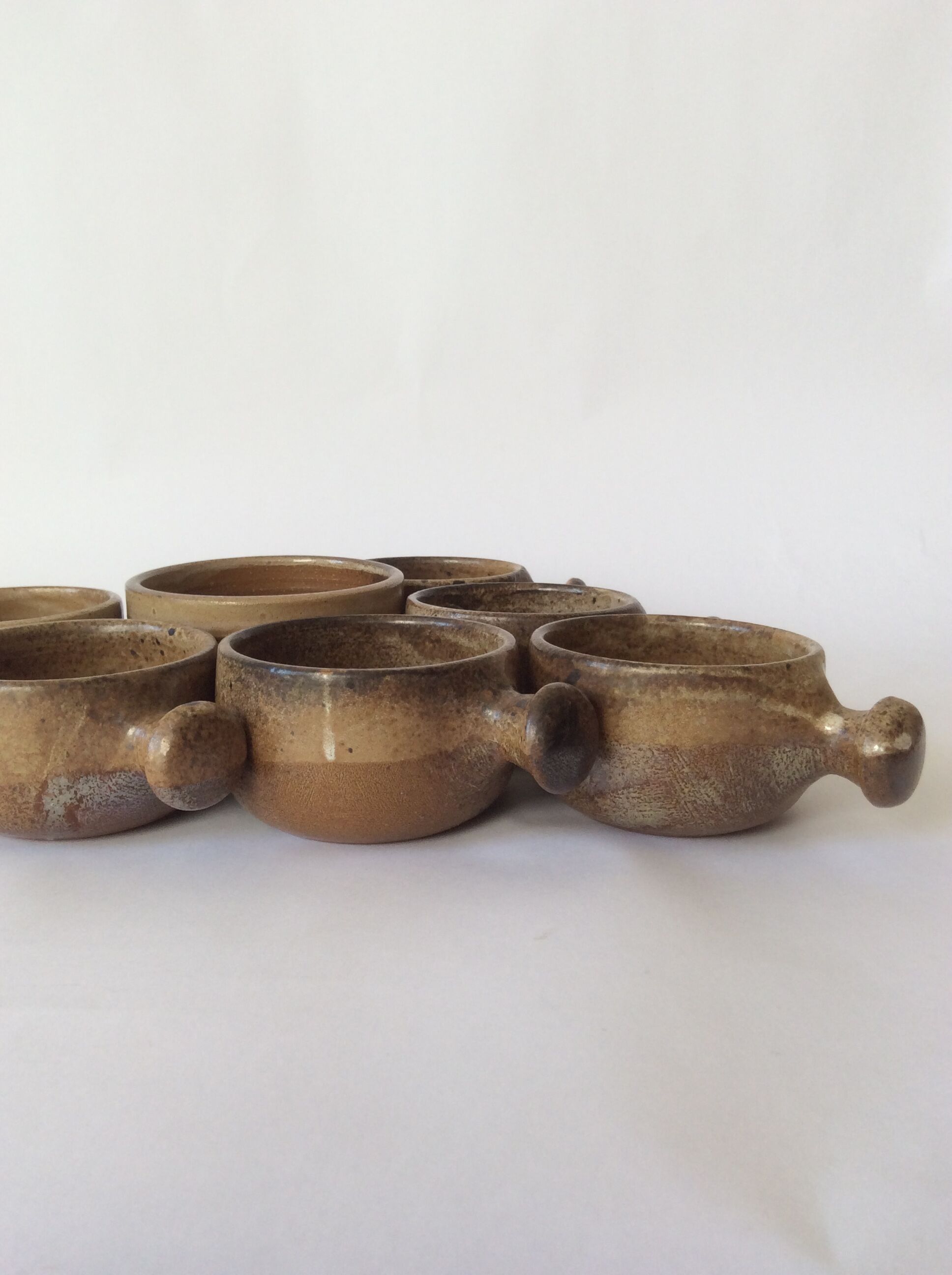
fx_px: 1177
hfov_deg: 44.1
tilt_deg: -9.0
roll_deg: -0.4
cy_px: 638
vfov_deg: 56.9
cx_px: 476
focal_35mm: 32
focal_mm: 3.3
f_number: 2.4
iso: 32
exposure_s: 1/100
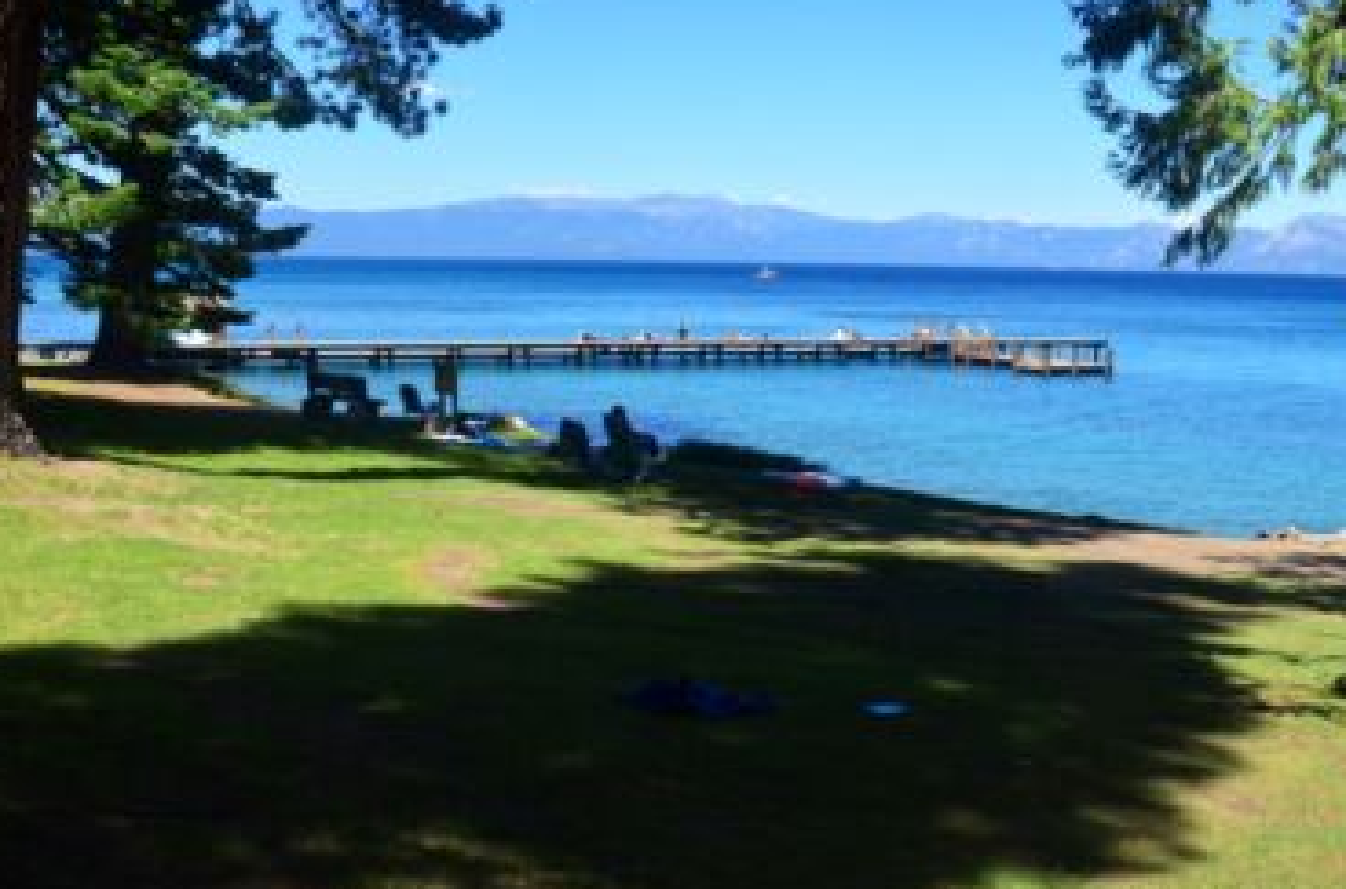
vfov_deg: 28.5
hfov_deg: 41.9
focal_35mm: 47
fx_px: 1752
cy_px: 459
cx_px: 797
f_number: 16
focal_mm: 18
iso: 200
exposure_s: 1/100
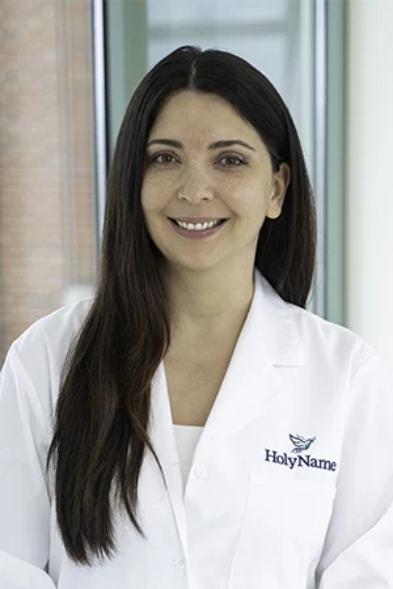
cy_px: 294
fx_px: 1086
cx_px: 196
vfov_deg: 30.4
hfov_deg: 20.5
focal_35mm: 66
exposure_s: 1/200
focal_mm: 66.3
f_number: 3.5
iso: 100
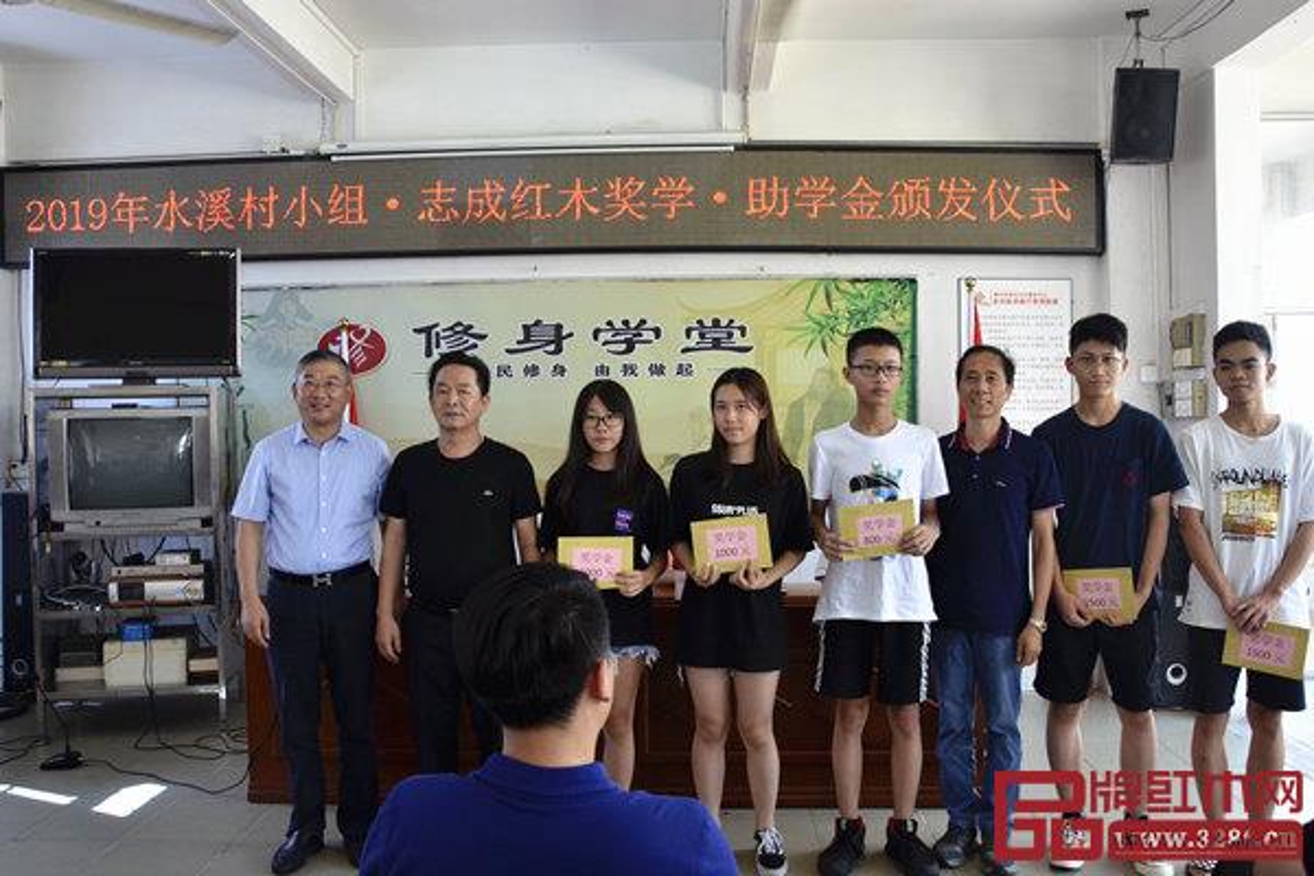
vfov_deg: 47.9
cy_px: 438
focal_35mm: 27
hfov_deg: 67.4
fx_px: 985
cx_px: 657
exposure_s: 1/160
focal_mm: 18
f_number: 6.3
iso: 1000
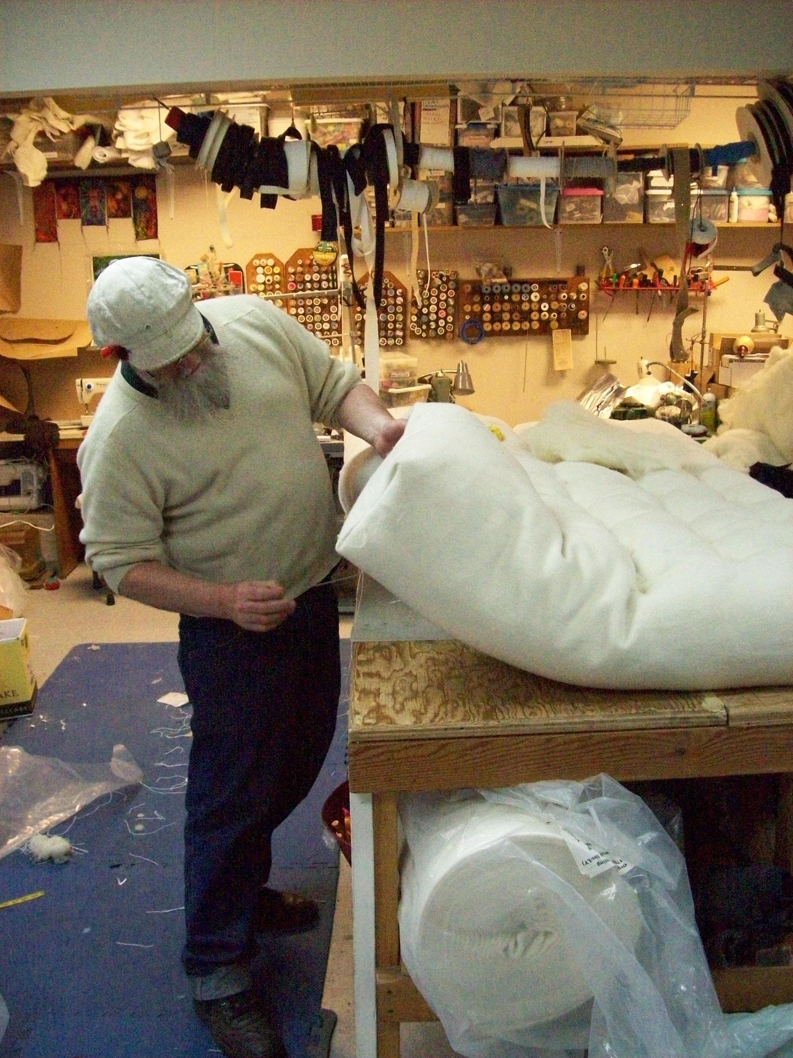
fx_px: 1100
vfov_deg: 51.4
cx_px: 396
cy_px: 529
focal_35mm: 36
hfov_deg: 39.6
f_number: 2.7
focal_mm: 6
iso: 800
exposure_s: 1/128
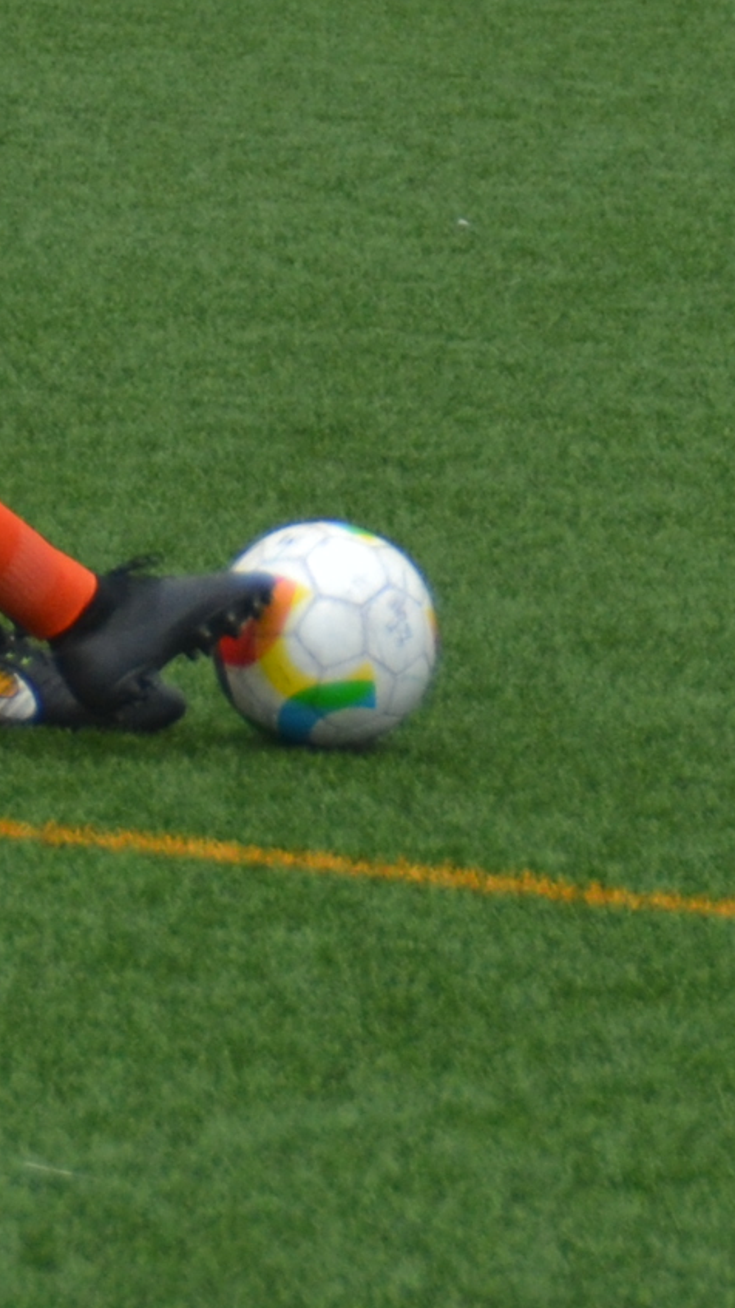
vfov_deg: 4.0
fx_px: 18901
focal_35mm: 545
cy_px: -276
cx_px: -480
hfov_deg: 2.2
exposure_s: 1/1250
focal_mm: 85
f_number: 5.6
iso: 400
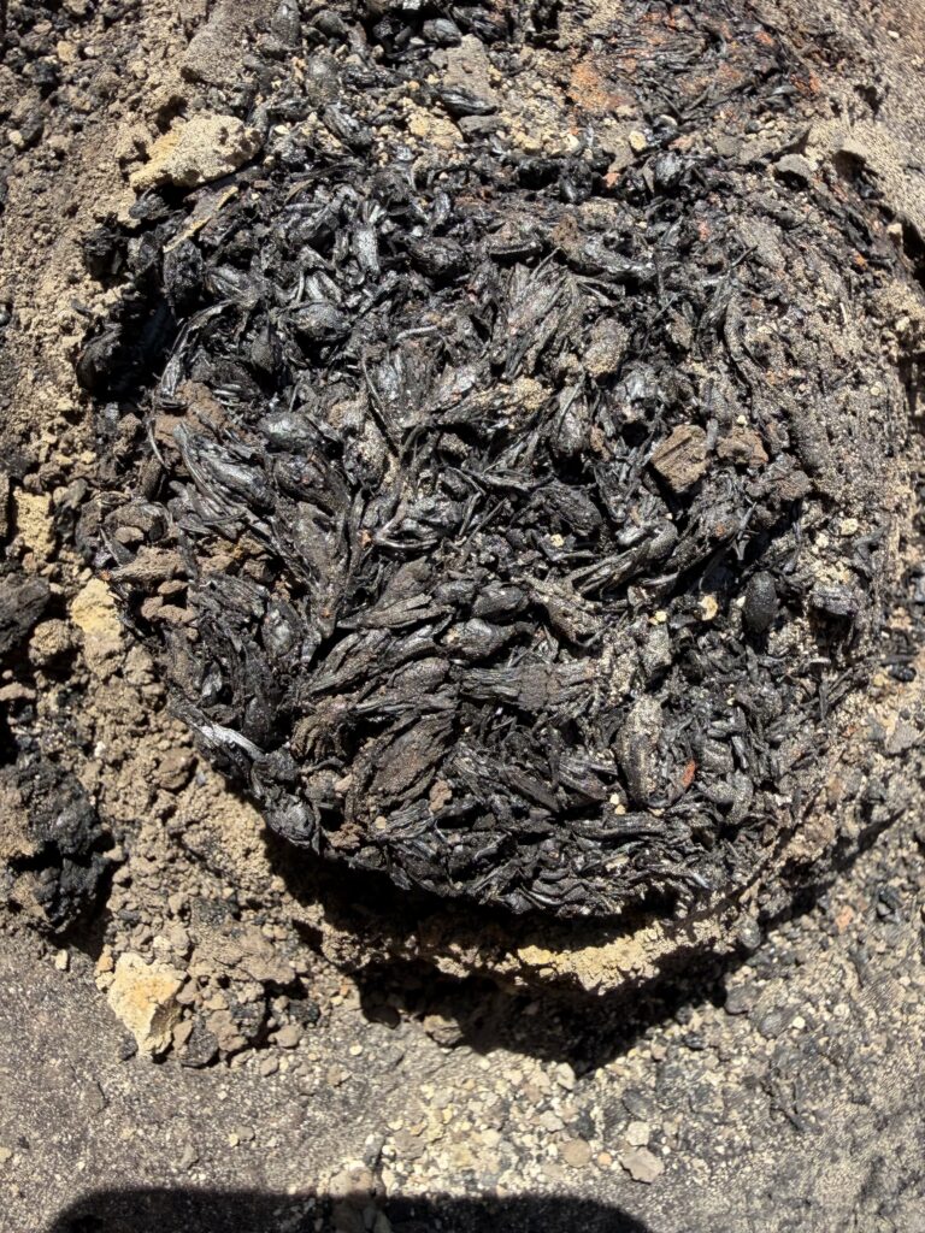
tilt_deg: -83.8
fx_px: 855
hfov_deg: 56.8
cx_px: 462
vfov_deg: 71.6
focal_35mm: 24
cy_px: 616
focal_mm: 2.22
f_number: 2.2
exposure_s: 1/507
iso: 40
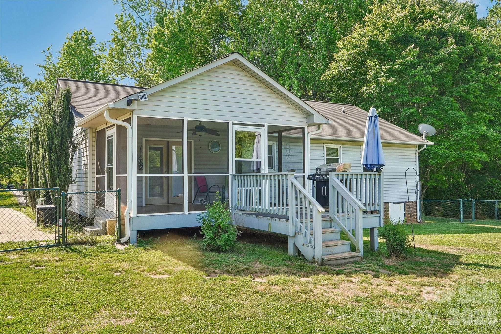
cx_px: 250
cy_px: 167
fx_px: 417
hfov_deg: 61.9
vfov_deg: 43.6
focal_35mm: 30
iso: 125
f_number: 8
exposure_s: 1/30
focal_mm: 20
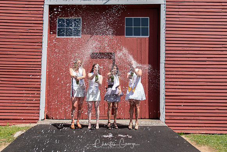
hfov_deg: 51.2
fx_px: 237
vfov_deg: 35.5
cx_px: 114
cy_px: 76
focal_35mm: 38
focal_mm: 25
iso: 100
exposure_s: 1/250
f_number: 5.6
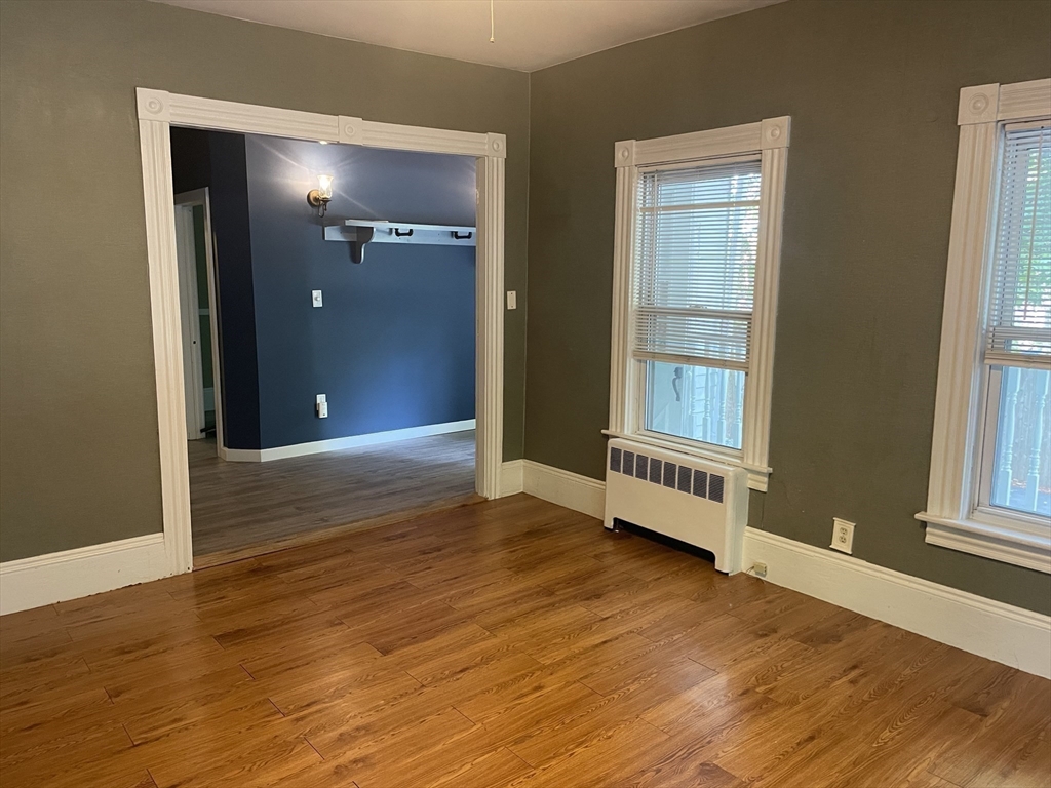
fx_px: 789
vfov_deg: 53.1
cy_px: 394
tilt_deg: -8.8
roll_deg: -0.1
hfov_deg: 67.3
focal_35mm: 26
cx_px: 526
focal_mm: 4.2
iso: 500
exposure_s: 1/60
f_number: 1.6
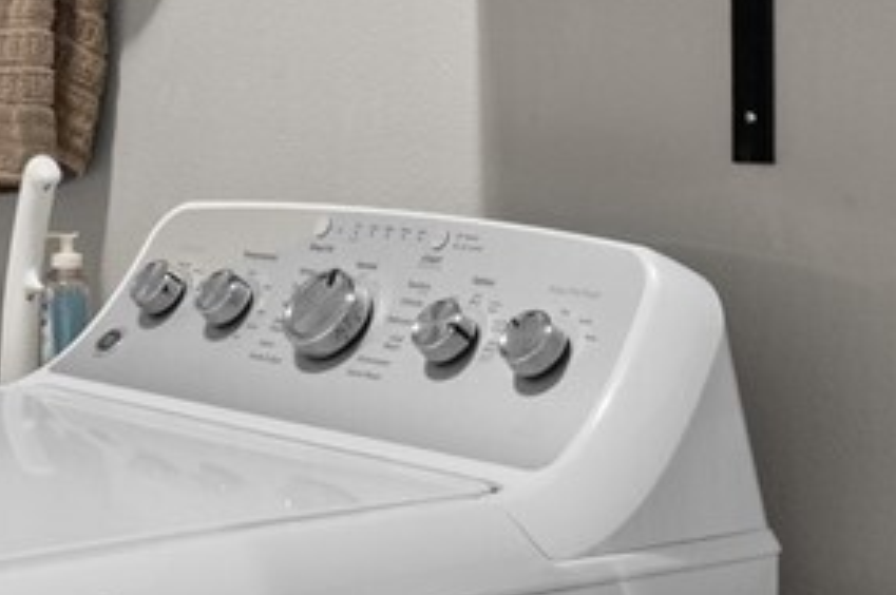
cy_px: -32
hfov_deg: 20.3
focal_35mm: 96
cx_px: -79
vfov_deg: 14.0
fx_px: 2387
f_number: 8
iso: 250
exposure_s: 4
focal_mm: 16
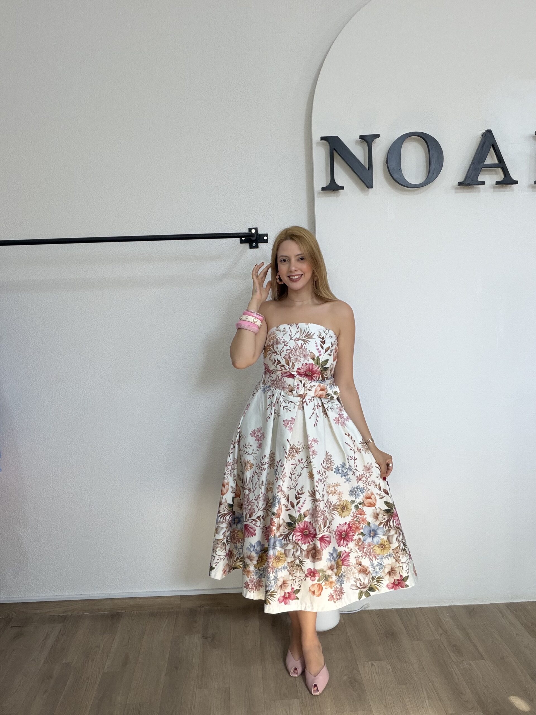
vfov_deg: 60.0
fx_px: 619
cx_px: 268
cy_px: 358
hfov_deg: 46.8
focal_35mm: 30
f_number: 1.9
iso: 50
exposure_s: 1/117
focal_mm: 2.71
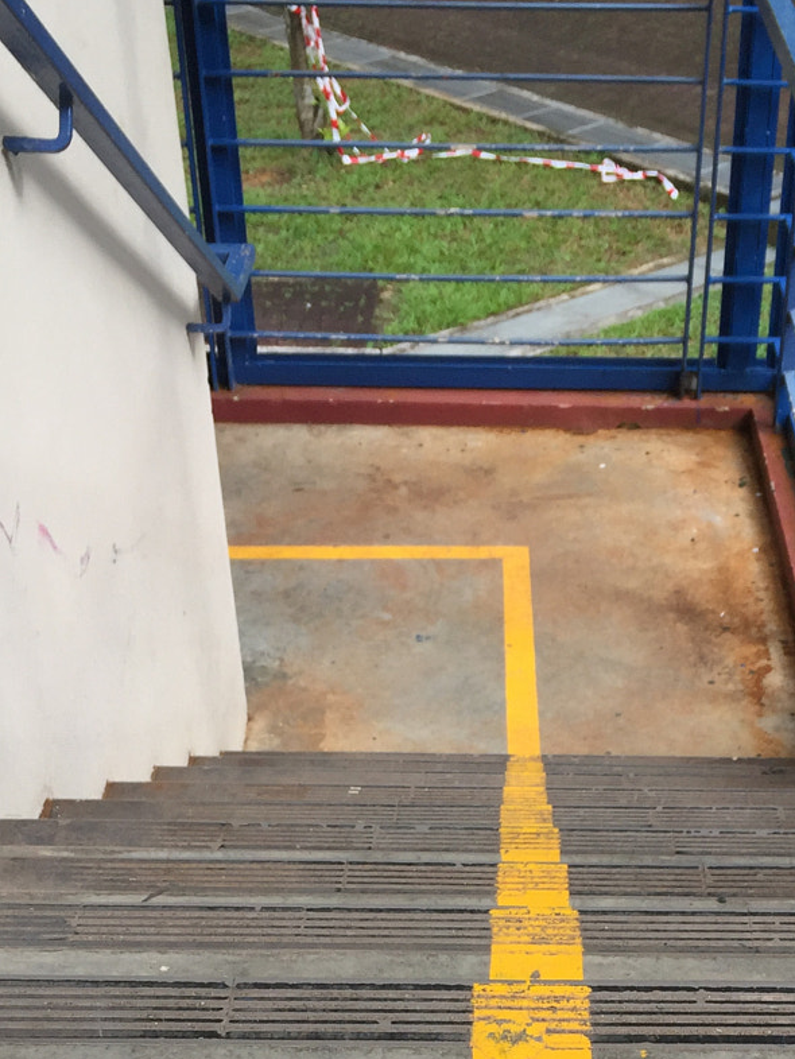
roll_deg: -0.2
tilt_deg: -43.4
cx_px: 550
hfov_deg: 24.7
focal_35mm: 59
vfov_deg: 30.4
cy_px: 1055
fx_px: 1806
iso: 32
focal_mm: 4.15
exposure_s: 1/350
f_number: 2.2
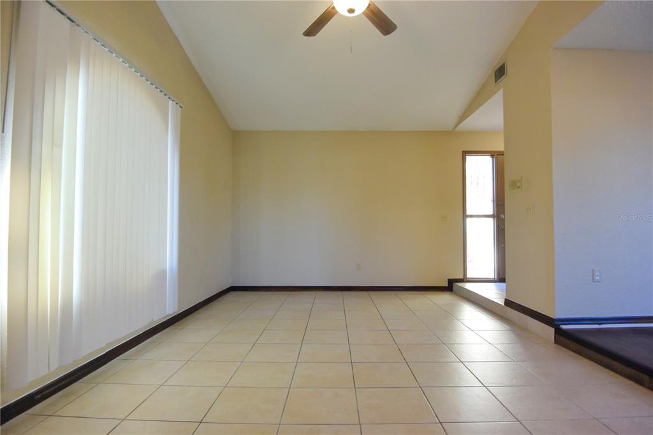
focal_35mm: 18
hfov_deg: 90.0
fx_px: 326
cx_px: 326
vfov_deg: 67.3
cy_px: 218
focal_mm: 6.7
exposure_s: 1/125
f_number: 3.5
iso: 800
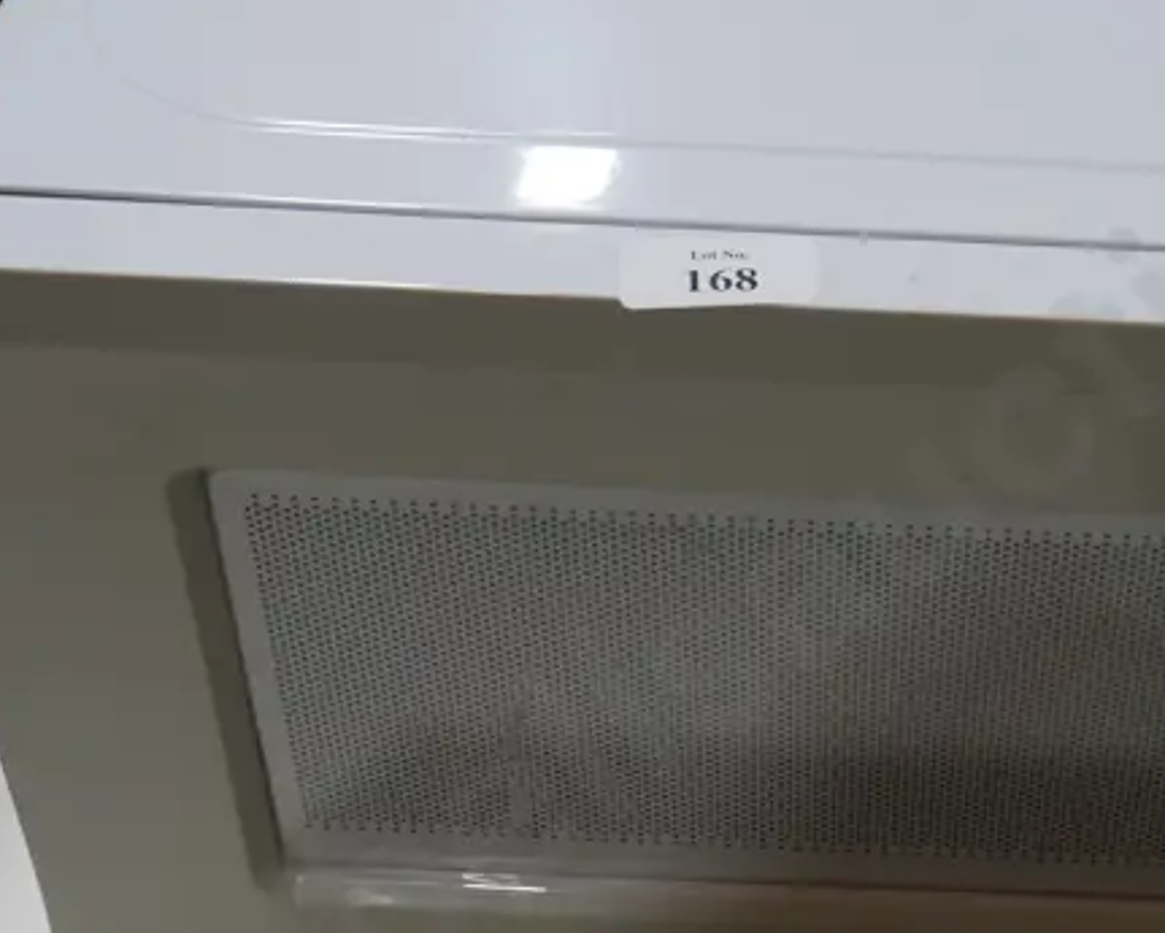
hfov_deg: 28.5
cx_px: 938
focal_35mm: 65
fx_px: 2242
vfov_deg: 23.5
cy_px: 499
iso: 200
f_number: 4
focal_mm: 14
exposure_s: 1/125
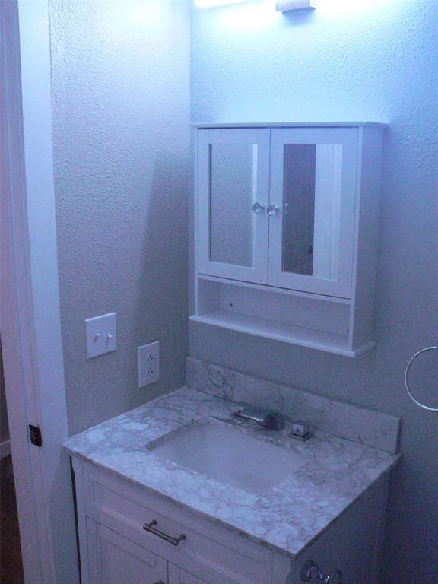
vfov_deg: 51.4
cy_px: 292
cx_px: 219
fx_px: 607
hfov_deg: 39.7
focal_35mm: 36
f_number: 7.1
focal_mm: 6
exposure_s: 1/20
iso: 400
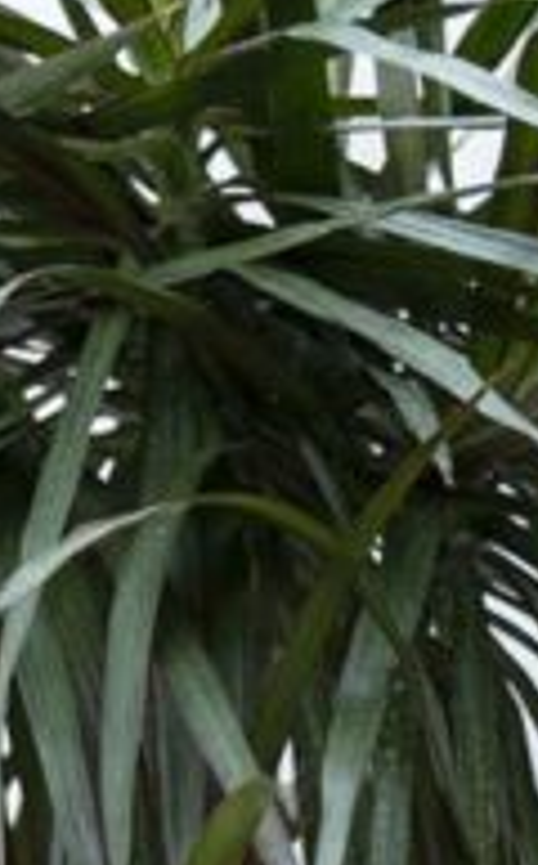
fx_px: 4733
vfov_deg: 10.0
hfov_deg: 6.5
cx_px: 159
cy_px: 1434
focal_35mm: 201
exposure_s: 1/125
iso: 500
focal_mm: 38
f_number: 2.8
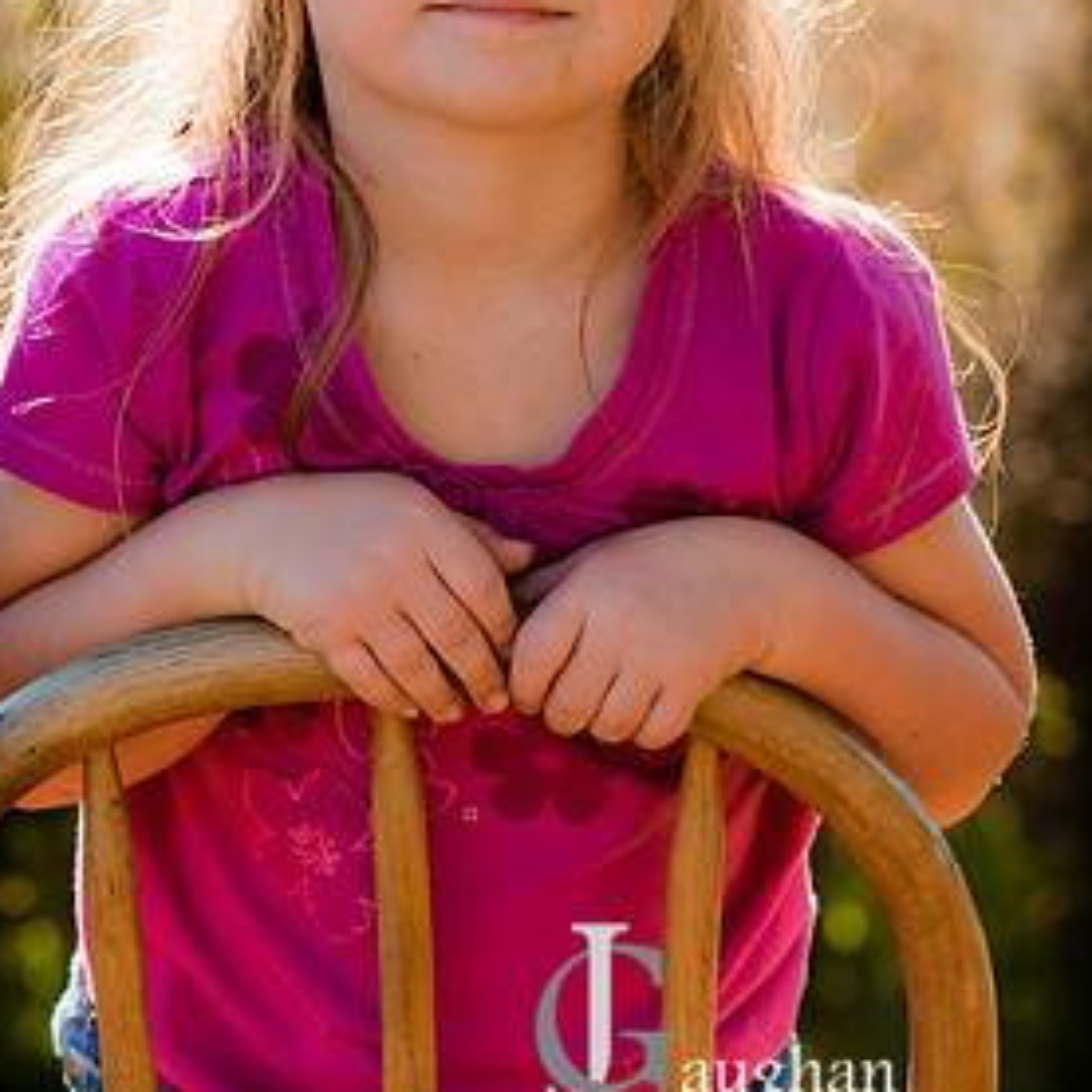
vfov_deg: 6.8
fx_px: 9233
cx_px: 530
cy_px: 331
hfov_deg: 6.8
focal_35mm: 259
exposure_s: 1/640
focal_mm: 125
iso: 640
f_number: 4.5
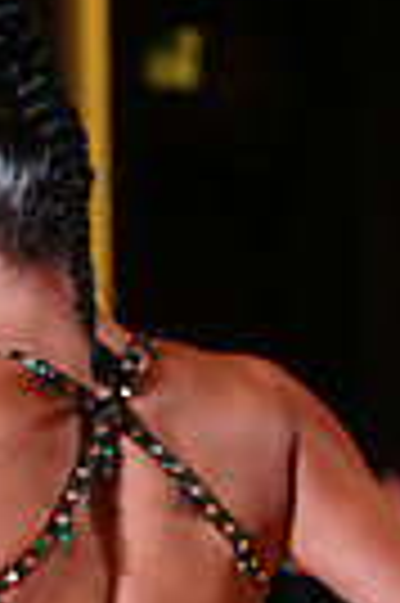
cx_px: -191
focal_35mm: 498
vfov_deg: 4.1
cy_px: 837
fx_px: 8321
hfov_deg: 2.7
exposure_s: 1/400
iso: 2500
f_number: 4
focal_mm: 115
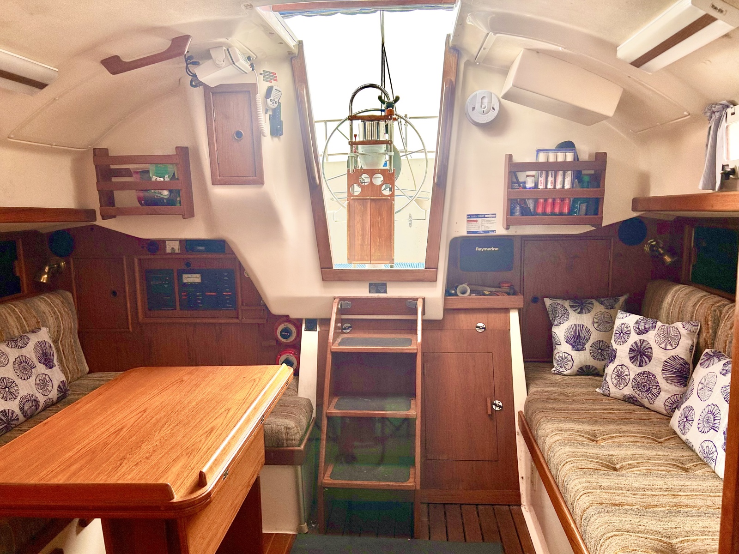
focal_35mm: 26
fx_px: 555
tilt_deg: -8.3
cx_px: 370
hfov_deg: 67.3
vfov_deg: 53.1
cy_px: 277
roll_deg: +2.7
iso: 40
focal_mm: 5.7
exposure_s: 1/164
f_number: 1.5
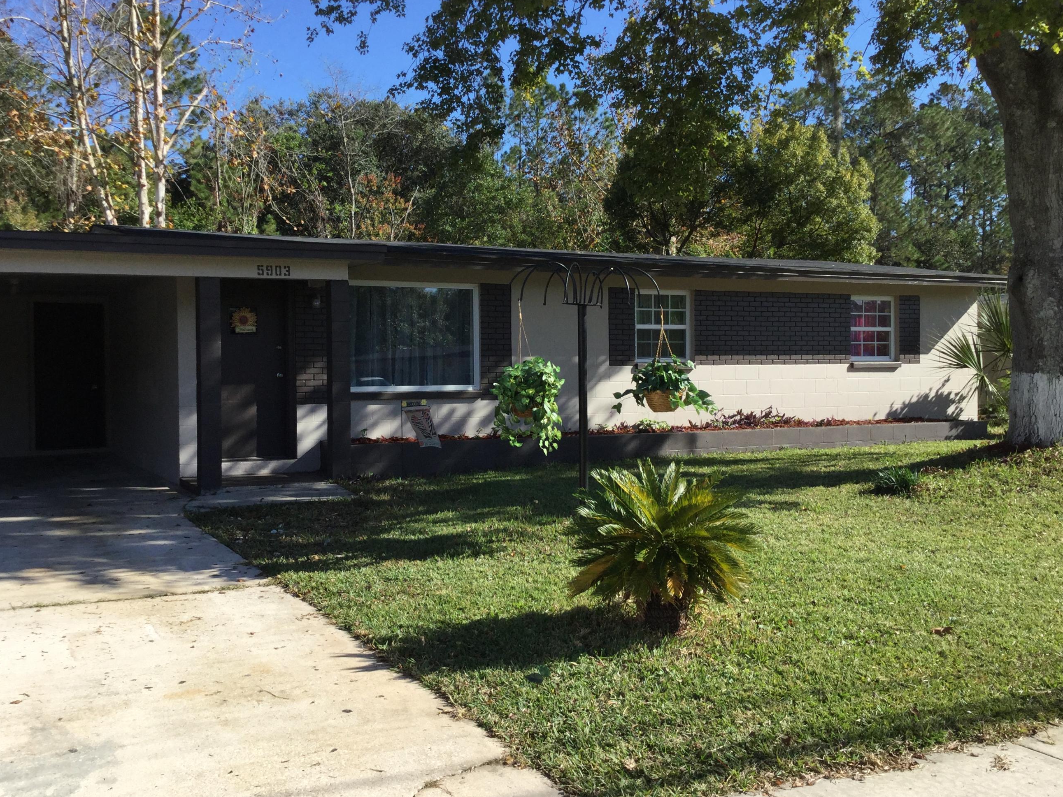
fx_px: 1106
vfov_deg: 39.7
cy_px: 387
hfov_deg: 51.3
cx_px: 516
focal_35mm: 36
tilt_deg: -1.1
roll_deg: -0.2
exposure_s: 1/994
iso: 25
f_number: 2.4
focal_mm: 3.3
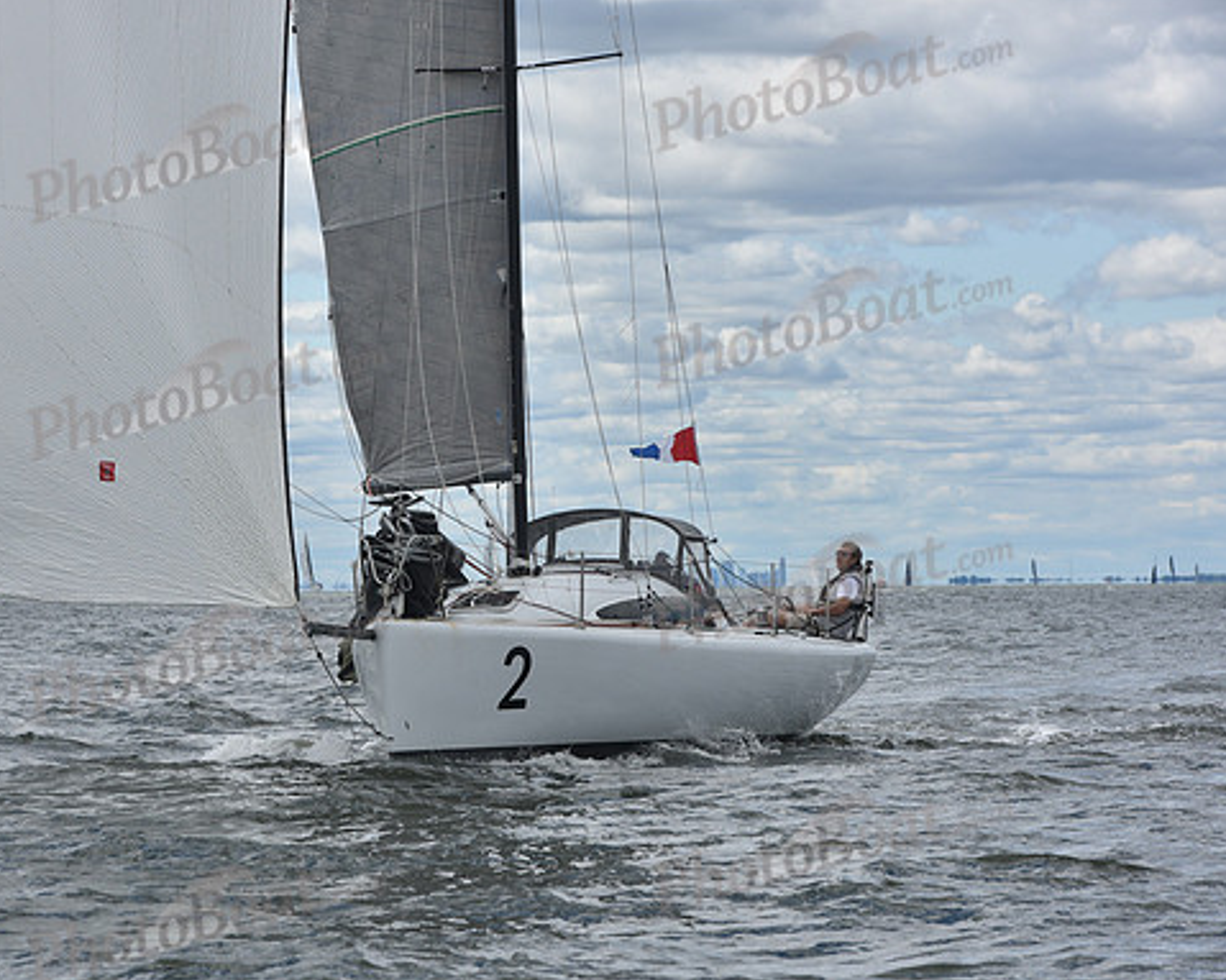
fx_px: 6603
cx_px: 522
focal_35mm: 182
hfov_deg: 10.6
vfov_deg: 8.5
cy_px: 490
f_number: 11
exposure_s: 1/800
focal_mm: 160
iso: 250
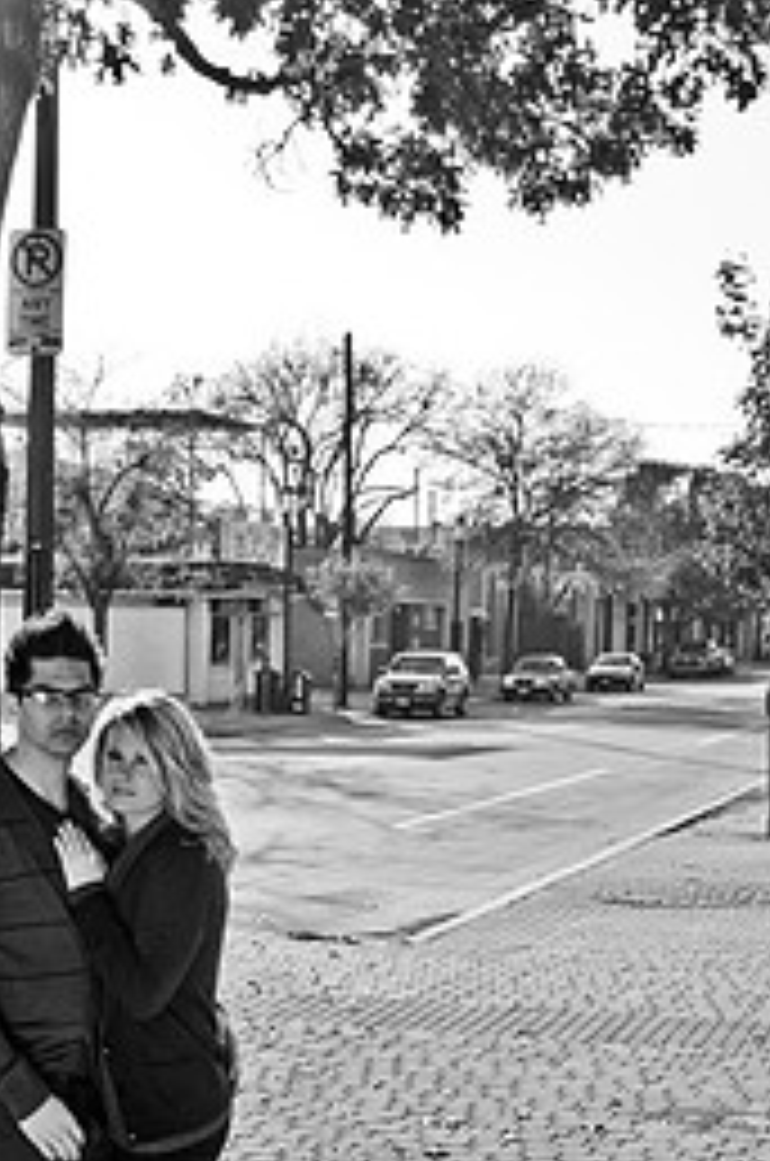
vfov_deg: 29.6
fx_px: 2190
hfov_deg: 19.9
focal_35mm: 68
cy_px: 716
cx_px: 340
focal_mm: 26
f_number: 9
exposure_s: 1/250
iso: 200
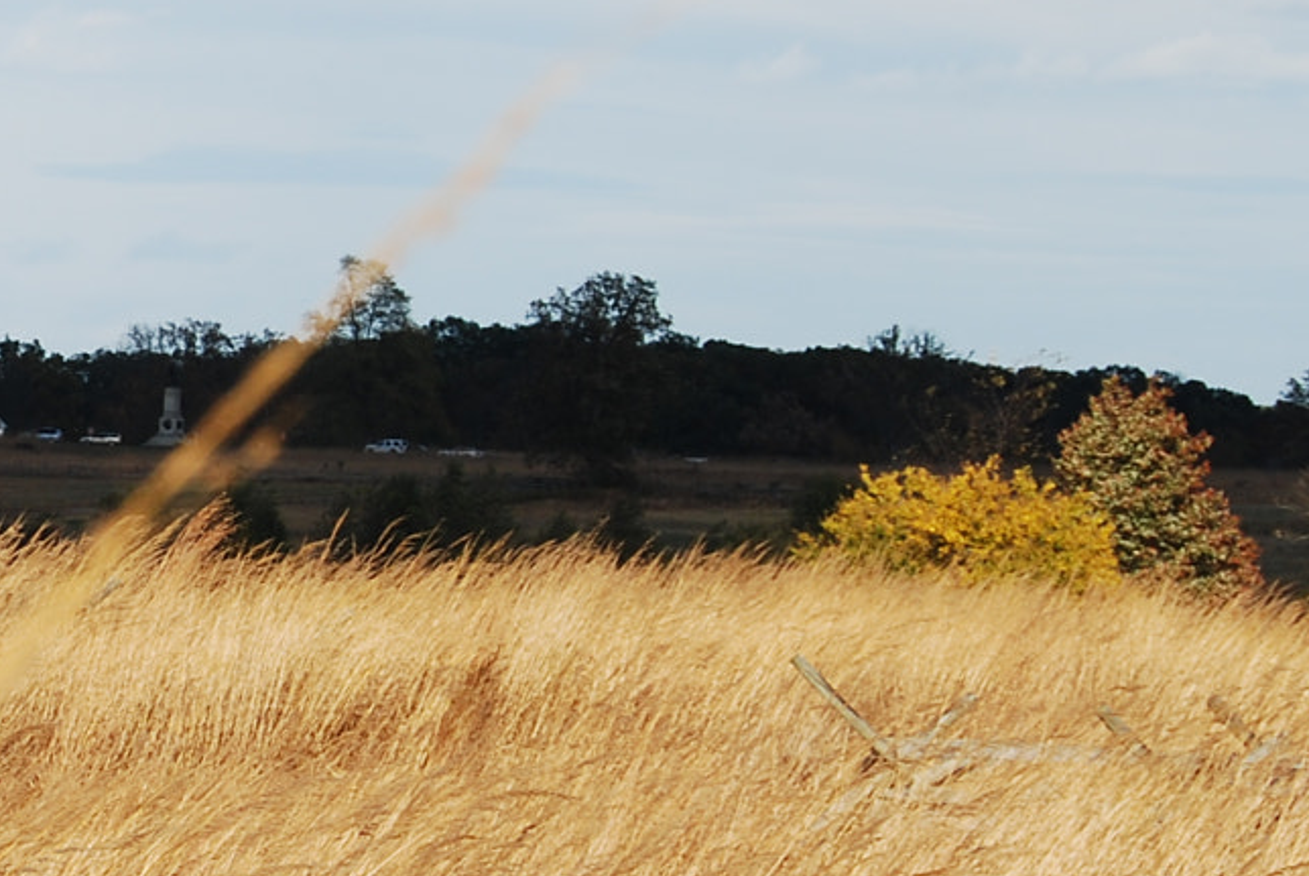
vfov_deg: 4.8
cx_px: -431
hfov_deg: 7.1
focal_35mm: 286
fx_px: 10411
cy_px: 373
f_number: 10
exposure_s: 1/250
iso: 140
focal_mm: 60
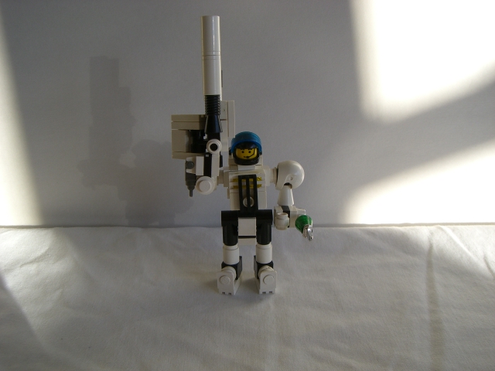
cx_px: 248
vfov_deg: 37.7
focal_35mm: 38
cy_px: 186
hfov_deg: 49.0
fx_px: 543
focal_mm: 6.2
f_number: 4.3
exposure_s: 1/160
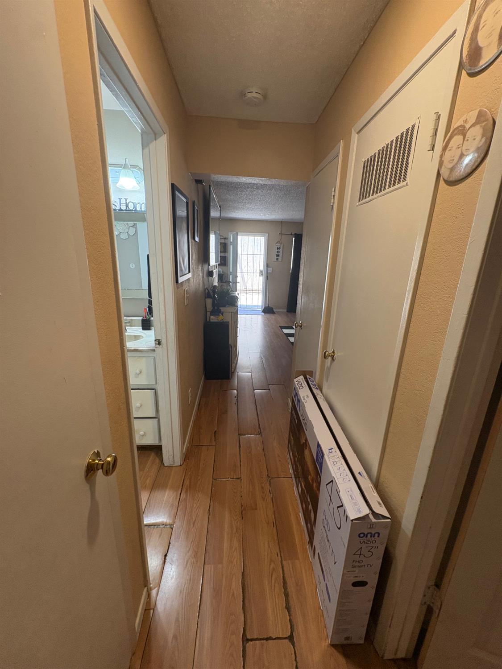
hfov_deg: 85.7
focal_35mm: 14
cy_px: 334
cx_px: 251
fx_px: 271
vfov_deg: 102.1
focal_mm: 2.22
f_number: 2.2
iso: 250
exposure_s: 1/120
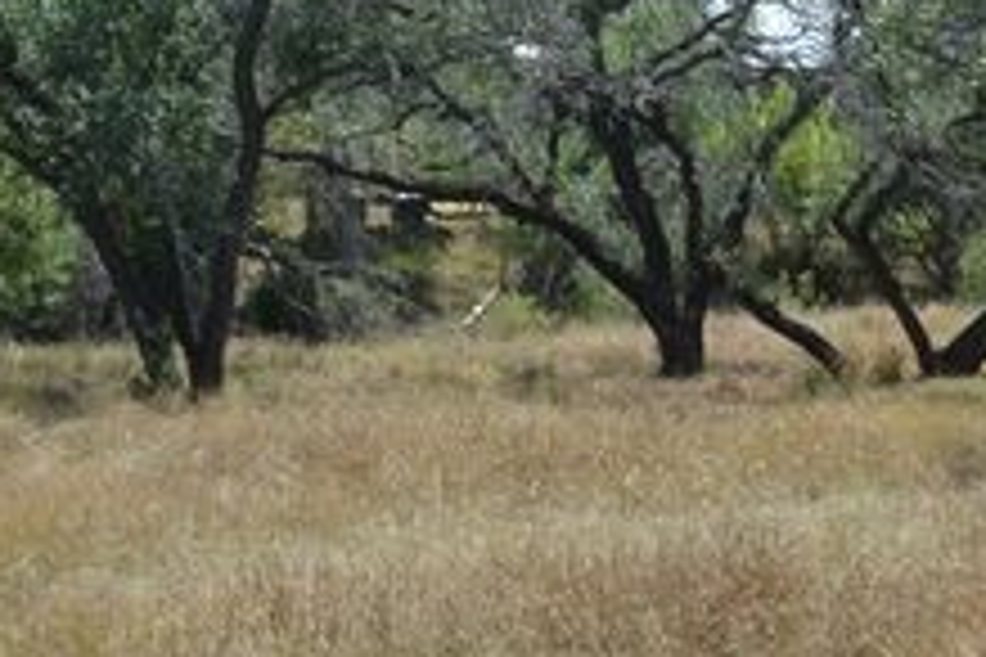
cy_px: 331
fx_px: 3451
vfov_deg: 10.9
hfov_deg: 15.2
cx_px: 1423
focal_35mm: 126
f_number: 7.1
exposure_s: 1/200
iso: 100
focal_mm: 18
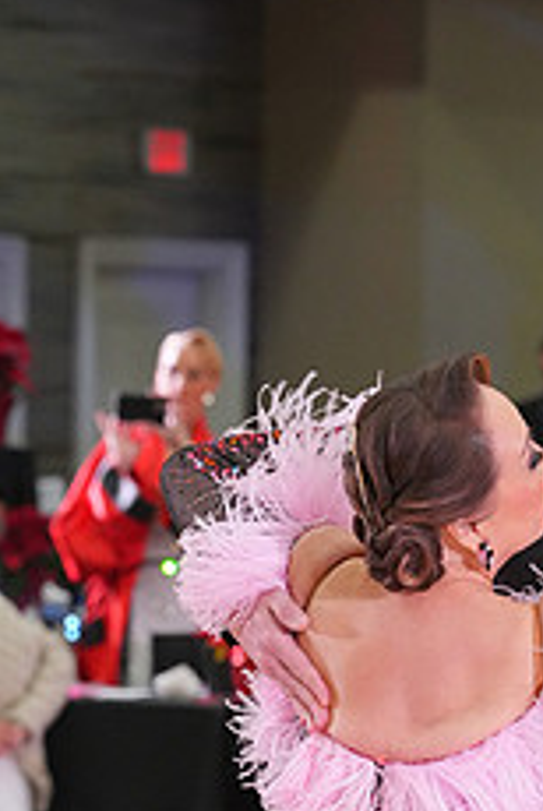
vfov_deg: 5.2
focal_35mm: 393
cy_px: 998
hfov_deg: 3.5
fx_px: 8864
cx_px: 643
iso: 3200
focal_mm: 156
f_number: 6.3
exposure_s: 1/200
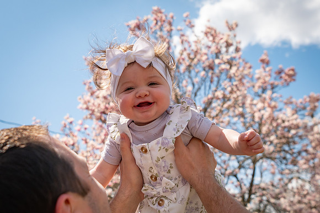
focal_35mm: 48
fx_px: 425
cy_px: 111
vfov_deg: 28.1
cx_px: 144
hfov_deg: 41.2
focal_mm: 24
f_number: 3.5
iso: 400
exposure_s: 1/8000
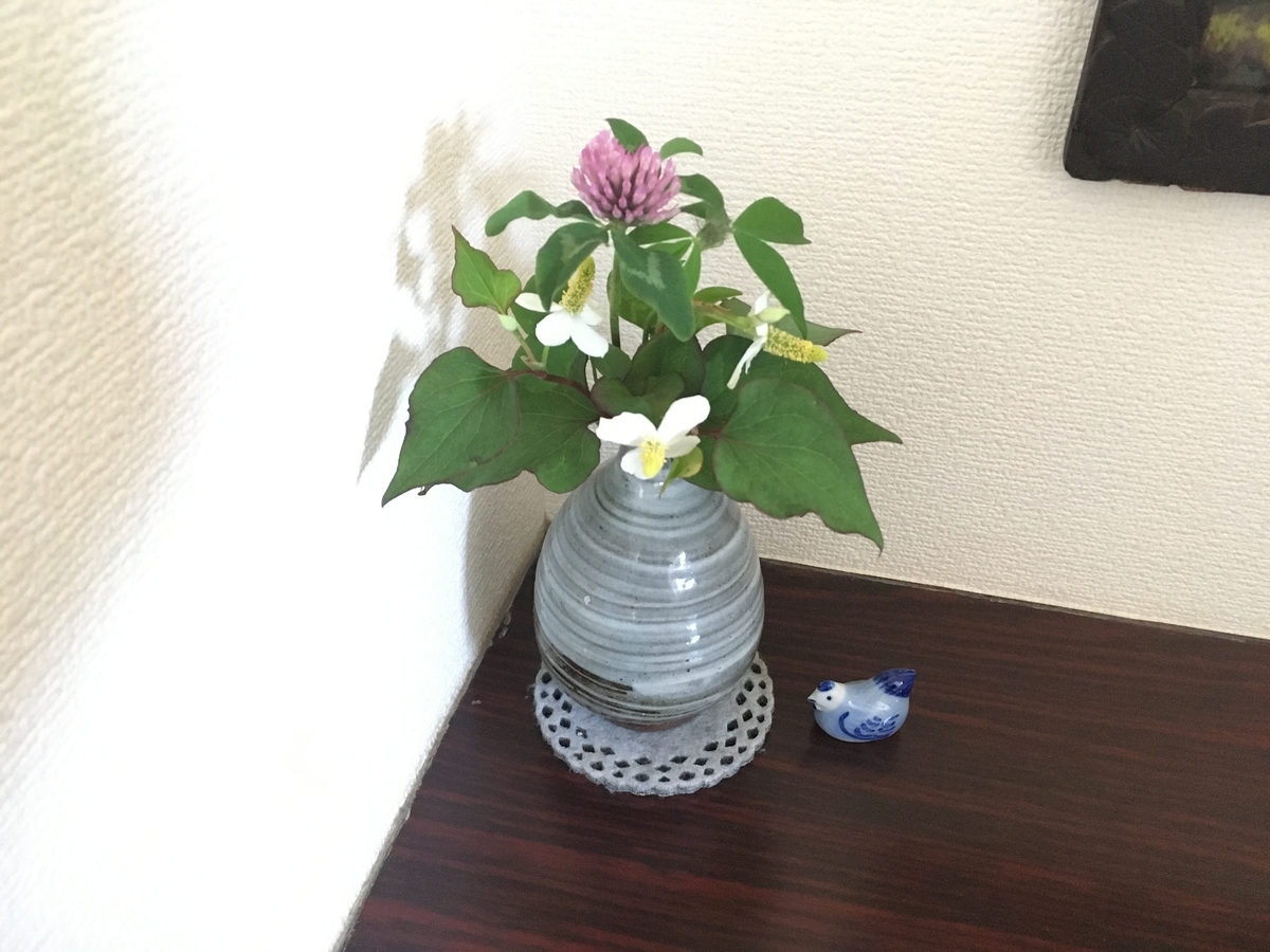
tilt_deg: -37.4
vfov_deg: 48.2
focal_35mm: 29
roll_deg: -1.7
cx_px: 635
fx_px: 1064
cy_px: 476
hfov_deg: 61.7
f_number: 2.2
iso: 320
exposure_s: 1/15
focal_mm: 4.15
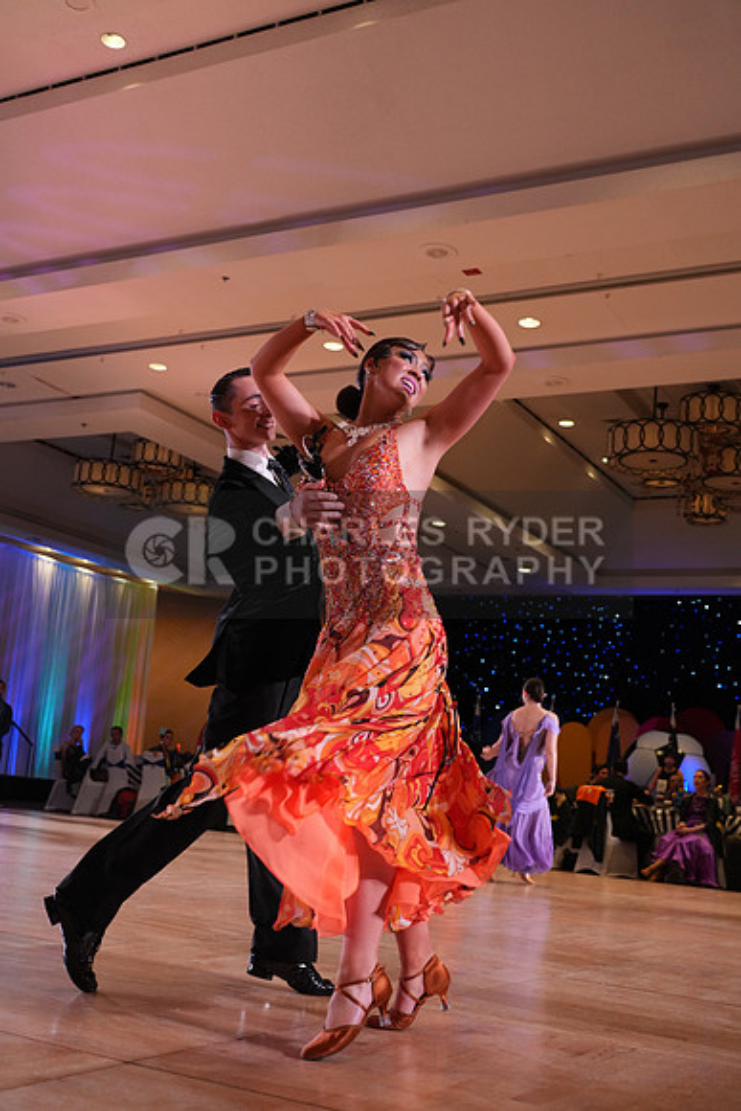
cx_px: 370
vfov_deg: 51.9
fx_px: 1142
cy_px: 556
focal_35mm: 37
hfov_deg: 36.0
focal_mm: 37
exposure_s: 1/400
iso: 2000
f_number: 4
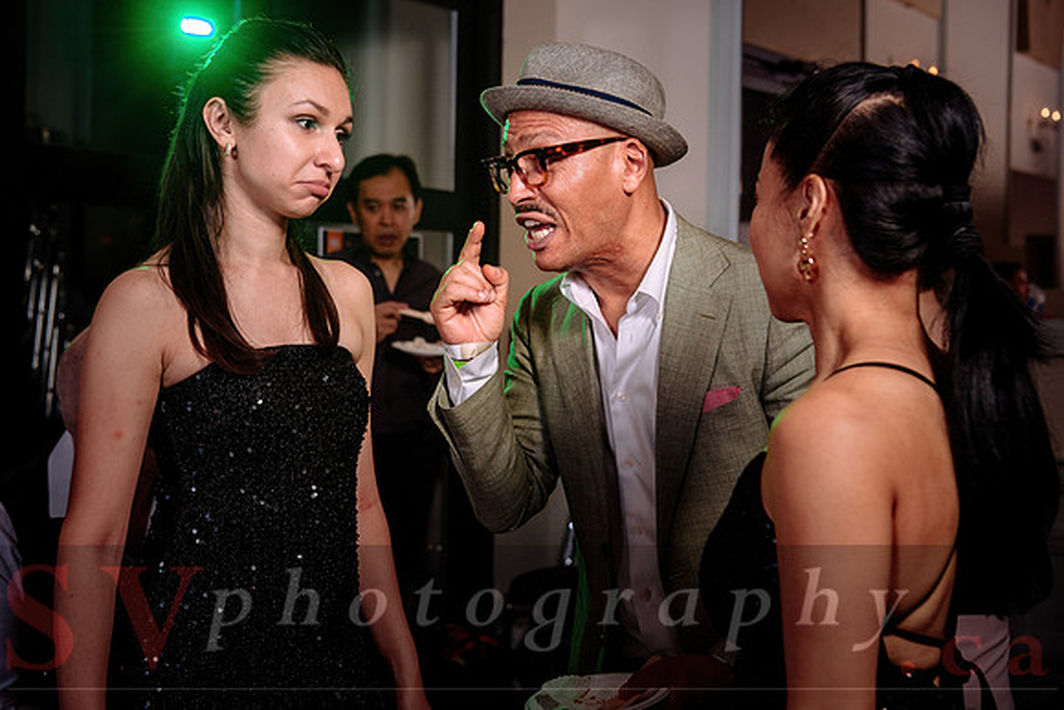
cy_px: 323
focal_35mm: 50
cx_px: 580
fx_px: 1483
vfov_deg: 26.9
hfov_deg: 39.4
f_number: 4.5
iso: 500
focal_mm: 46
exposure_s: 1/100
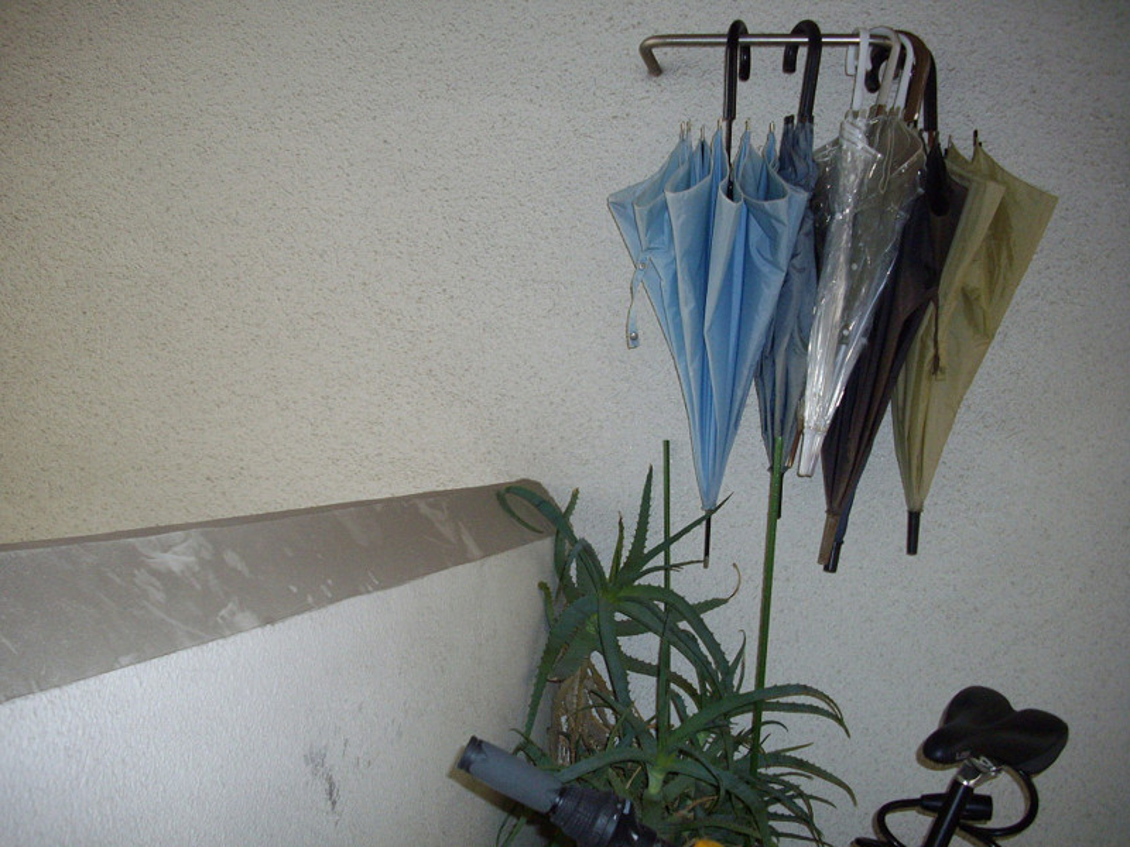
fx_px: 1208
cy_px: 424
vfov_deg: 38.7
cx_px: 565
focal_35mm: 37
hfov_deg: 50.1
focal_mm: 6.2
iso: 160
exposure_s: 1/50
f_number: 2.8
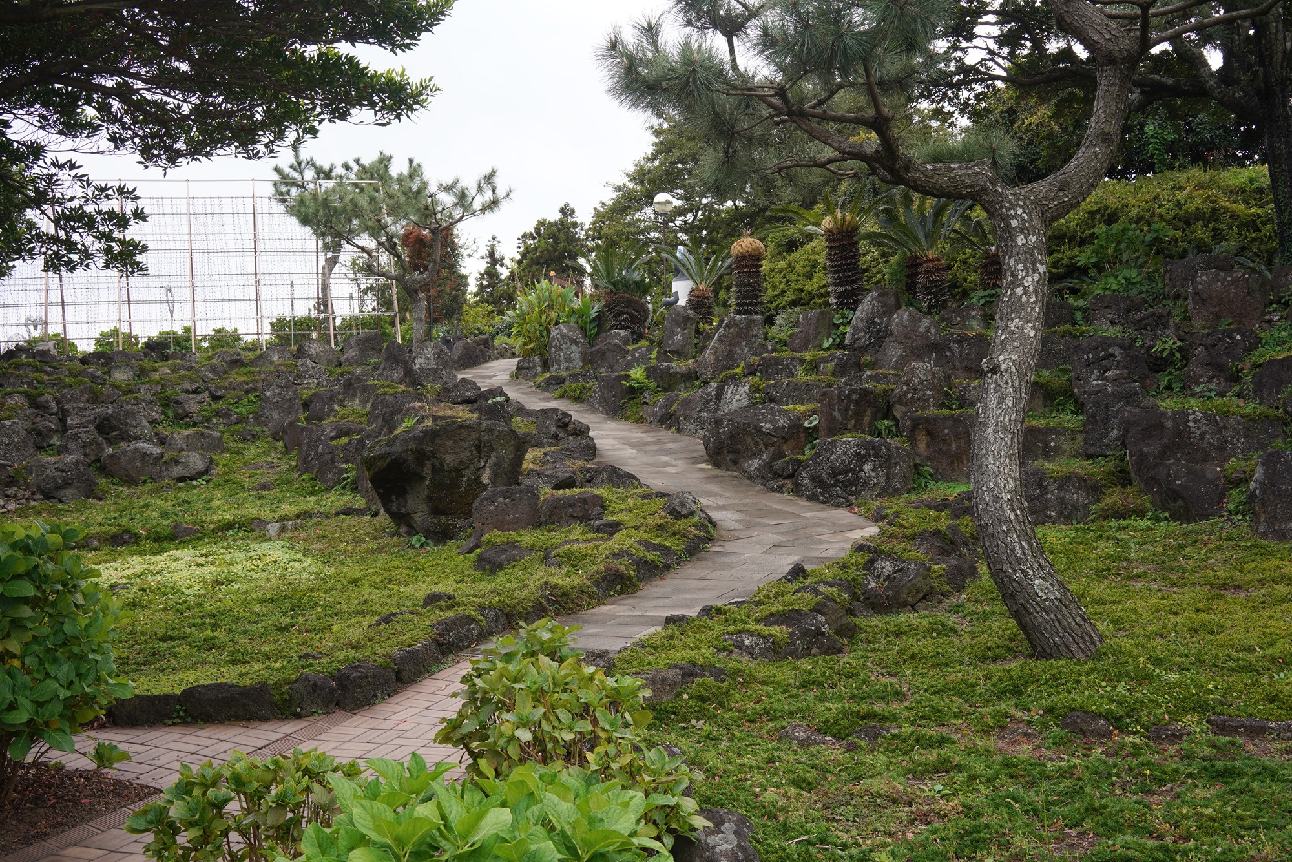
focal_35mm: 35
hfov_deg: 54.4
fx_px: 1256
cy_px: 431
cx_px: 646
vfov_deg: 37.9
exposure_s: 1/100
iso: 400
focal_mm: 35
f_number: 10
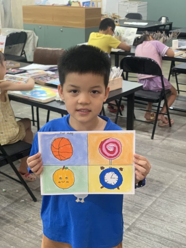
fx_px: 373
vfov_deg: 36.8
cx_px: 93
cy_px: 124
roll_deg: -0.7
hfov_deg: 28.0
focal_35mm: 52
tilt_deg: -19.9
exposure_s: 1/60
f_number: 2.4
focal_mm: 6
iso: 200
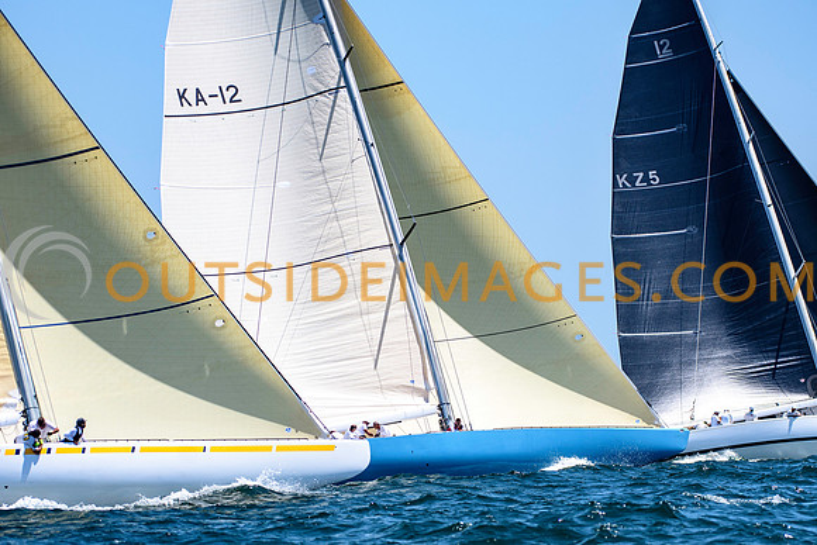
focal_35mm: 300
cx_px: 408
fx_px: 6810
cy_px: 272
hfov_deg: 6.9
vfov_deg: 4.6
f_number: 5
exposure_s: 1/3200
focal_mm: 200
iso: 400
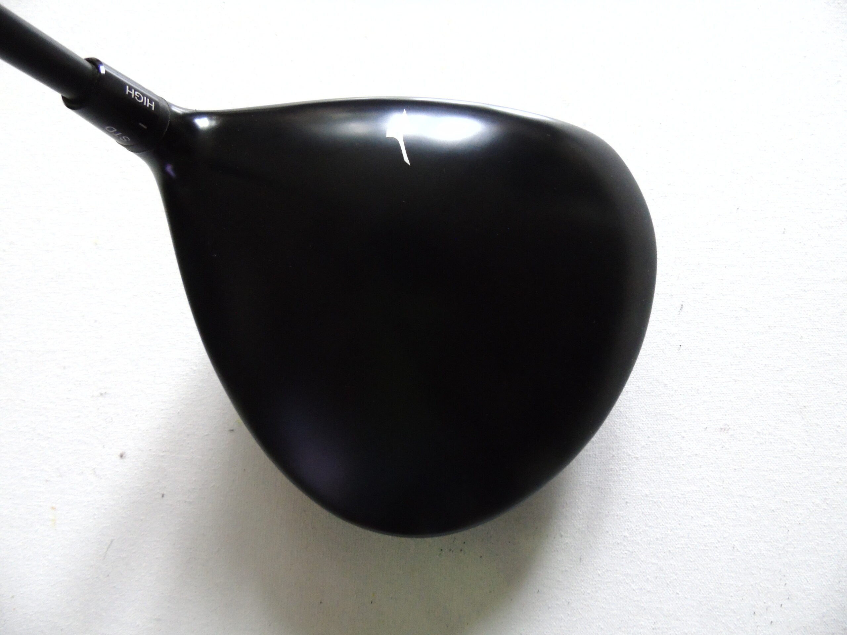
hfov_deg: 69.4
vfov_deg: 54.9
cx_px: 424
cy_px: 318
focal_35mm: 25
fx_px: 612
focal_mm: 4.4
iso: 400
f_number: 3.4
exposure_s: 1/8
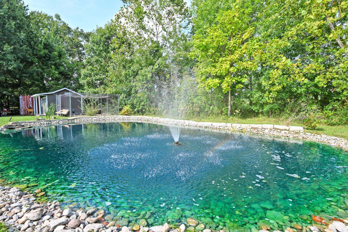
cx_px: 174
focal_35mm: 18
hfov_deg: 91.6
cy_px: 116
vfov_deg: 68.9
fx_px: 169
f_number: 5.6
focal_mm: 17.5
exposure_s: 1/250
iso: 140
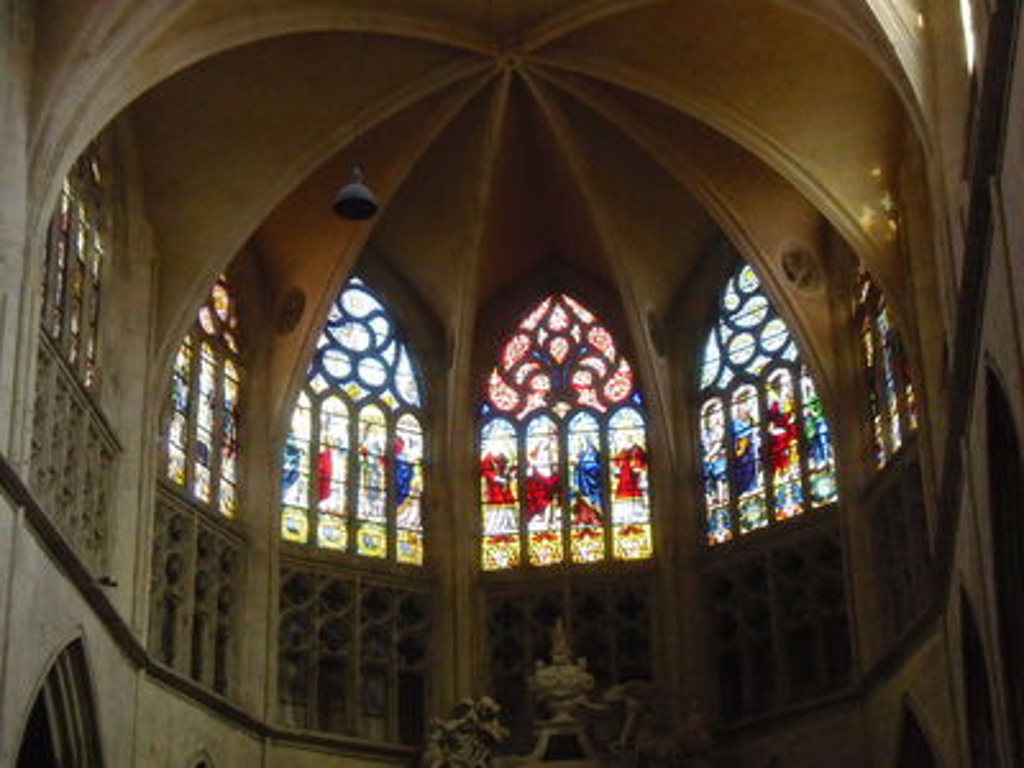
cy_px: 384
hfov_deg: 25.0
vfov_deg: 18.9
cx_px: 512
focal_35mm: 78
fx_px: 2307
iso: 400
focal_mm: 13.02
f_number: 4.7
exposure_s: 1/30
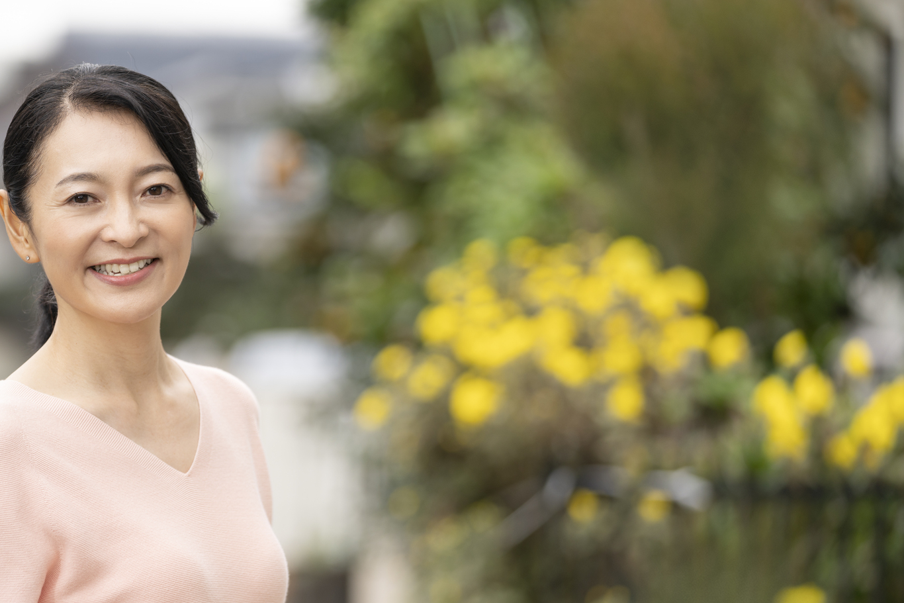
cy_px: 372
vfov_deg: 6.8
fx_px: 5073
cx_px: 245
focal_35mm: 202
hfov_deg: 10.2
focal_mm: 138
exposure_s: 1/200
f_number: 2.8
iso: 125
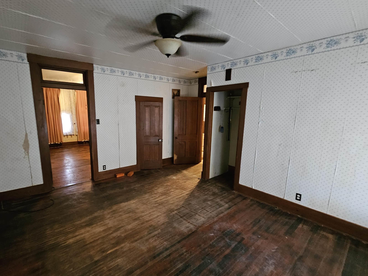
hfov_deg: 97.8
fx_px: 159
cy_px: 145
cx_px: 164
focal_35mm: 15
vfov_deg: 81.7
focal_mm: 2.2
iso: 1000
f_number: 2.2
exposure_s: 1/24
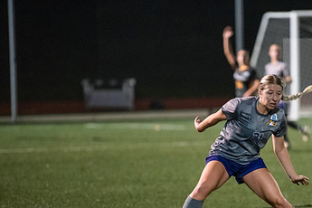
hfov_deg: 6.1
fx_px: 2912
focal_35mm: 336
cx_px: 256
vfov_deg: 4.1
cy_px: 148
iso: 8000
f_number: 2.8
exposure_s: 1/1000
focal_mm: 200
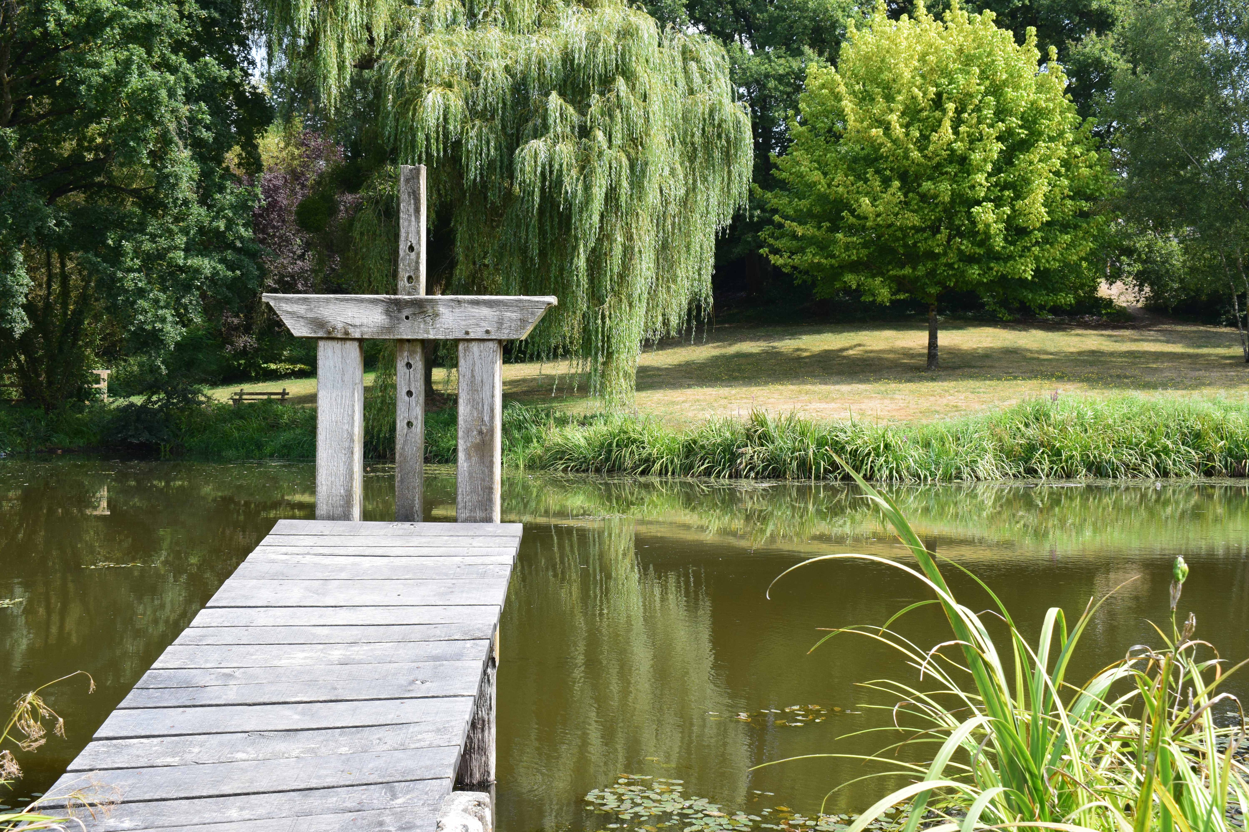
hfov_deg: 47.9
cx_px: 624
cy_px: 416
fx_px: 1405
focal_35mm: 40
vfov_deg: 33.0
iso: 400
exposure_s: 1/250
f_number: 10
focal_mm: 27
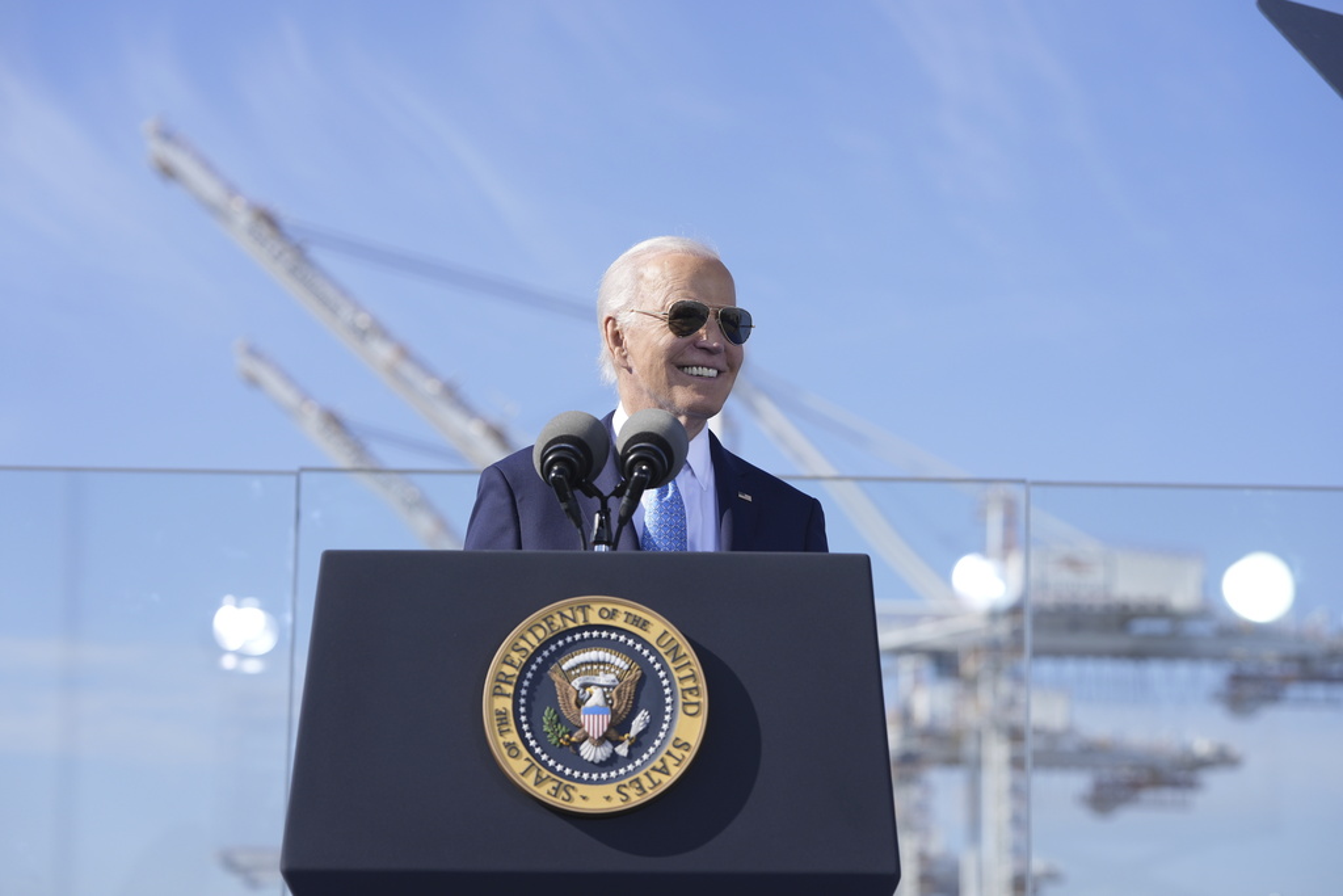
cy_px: 448
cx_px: 672
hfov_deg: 21.7
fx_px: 3507
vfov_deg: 14.6
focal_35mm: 94
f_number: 4.5
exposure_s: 1/2000
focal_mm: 94
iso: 250
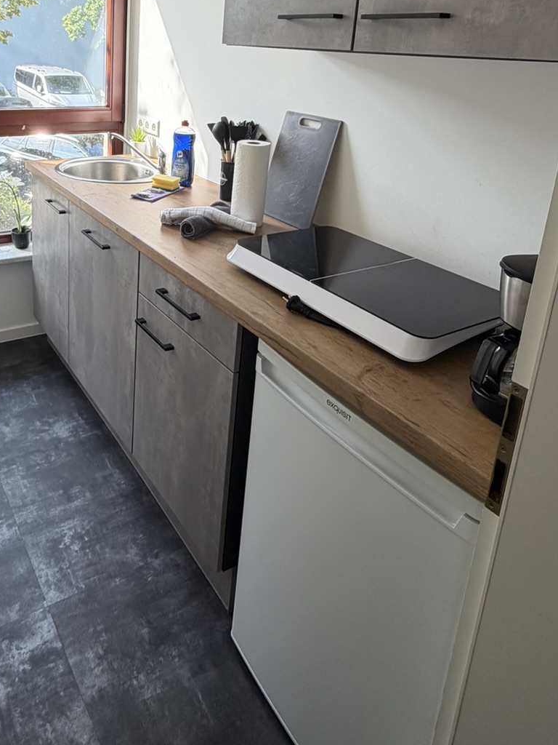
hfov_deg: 48.4
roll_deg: -2.8
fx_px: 602
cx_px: 163
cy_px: 199
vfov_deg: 60.4
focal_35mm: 28
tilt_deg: -15.6
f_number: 2.2
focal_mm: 2.22
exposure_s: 1/121
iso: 64
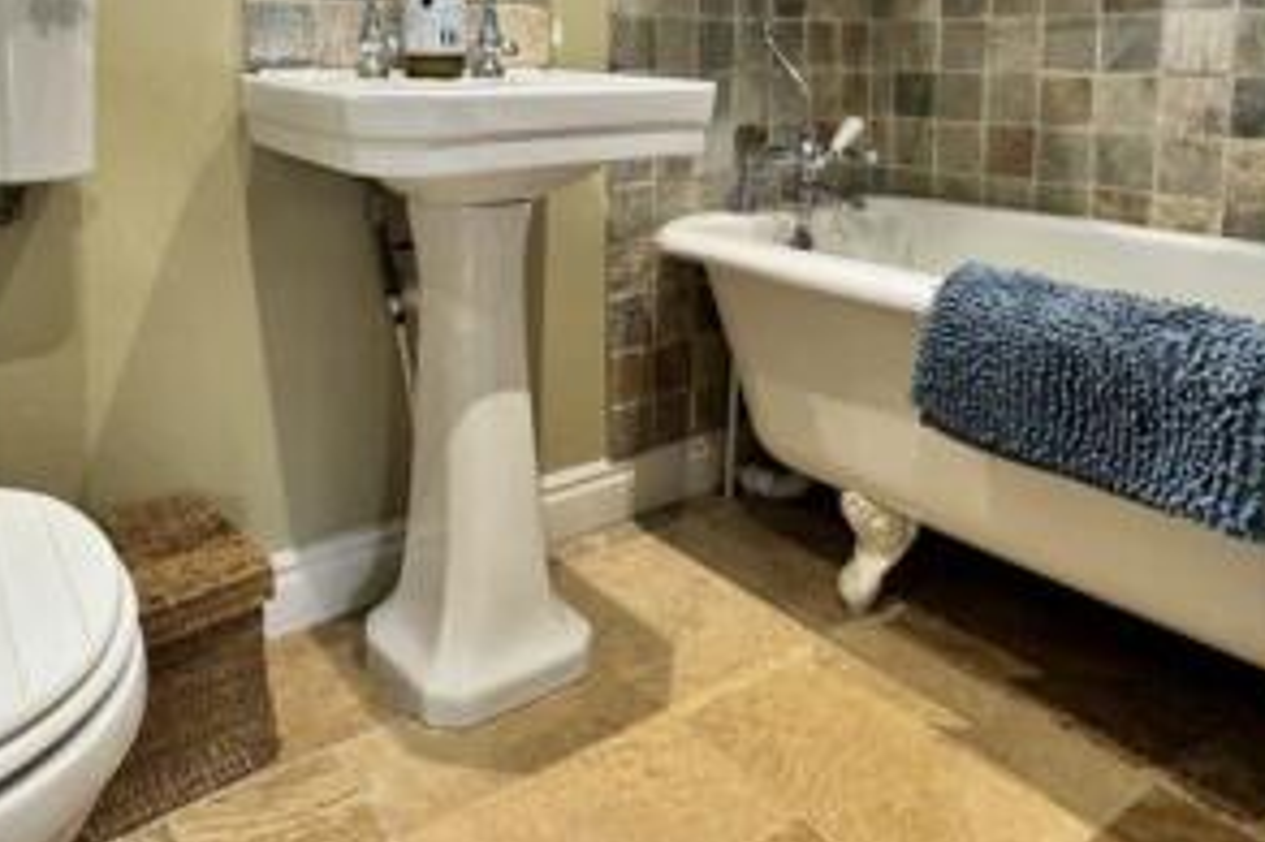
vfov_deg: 42.8
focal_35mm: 29
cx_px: 512
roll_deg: +0.5
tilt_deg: -6.5
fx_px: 1018
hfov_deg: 63.2
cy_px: 162
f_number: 2.2
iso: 160
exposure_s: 1/50
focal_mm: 2.22
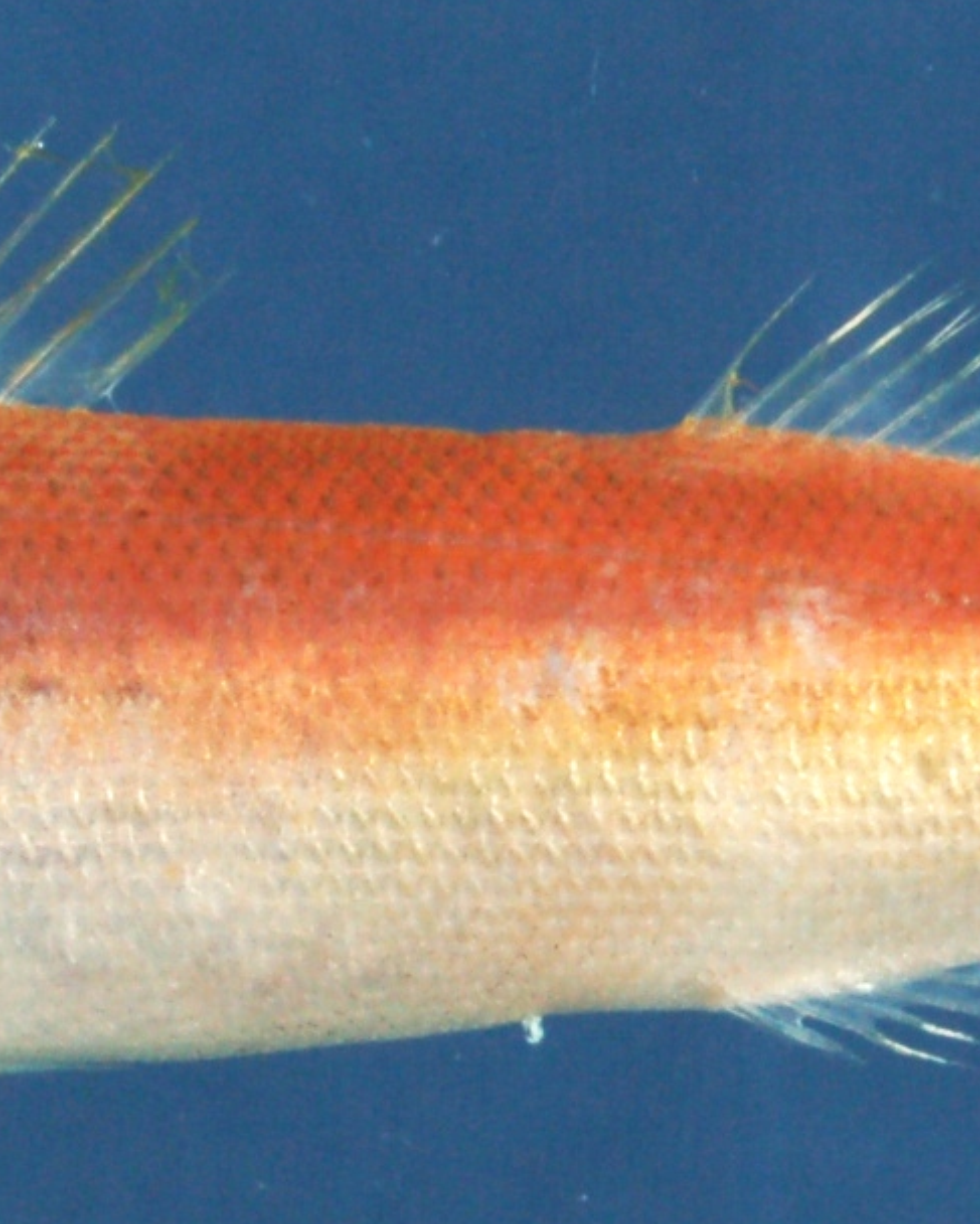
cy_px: 868
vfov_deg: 6.7
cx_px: 449
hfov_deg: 5.4
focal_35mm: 287
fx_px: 10388
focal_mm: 55
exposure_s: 1/60
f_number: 20
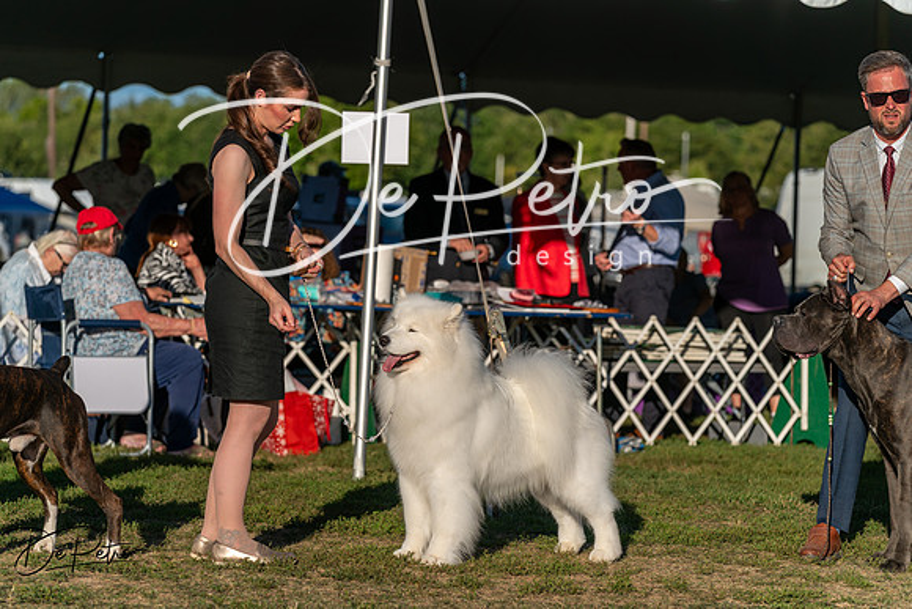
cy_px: 304
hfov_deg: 15.0
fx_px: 3471
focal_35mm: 137
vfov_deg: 10.0
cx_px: 456
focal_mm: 137
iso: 100
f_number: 4.5
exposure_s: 1/1250
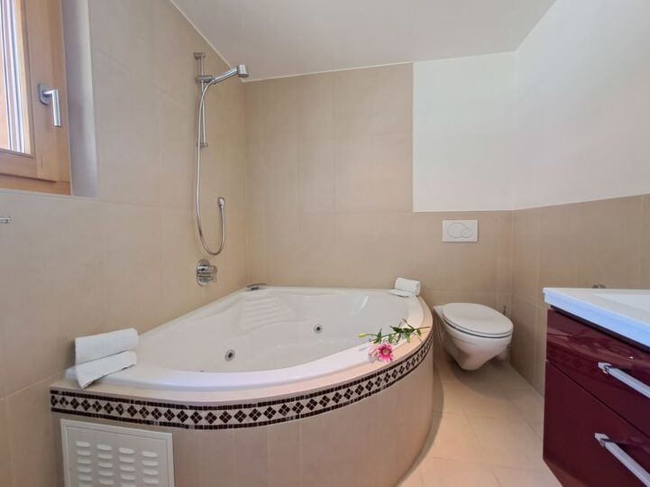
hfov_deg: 106.2
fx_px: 244
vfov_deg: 89.9
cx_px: 325
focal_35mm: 13
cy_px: 244
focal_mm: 1.42
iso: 200
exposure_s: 1/33
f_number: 2.2
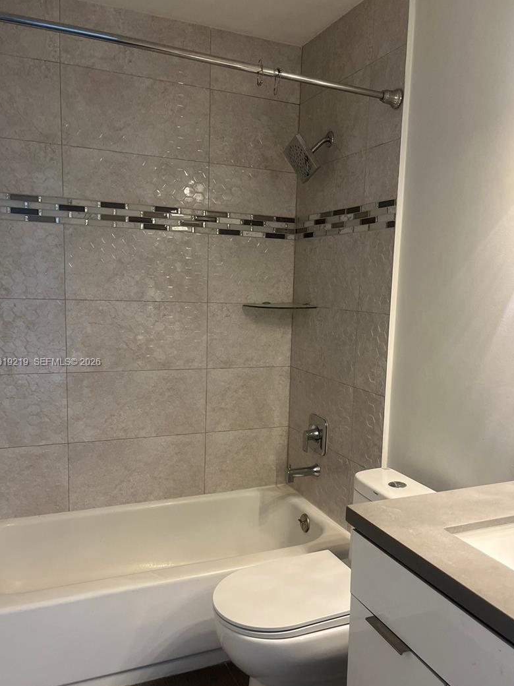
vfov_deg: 59.9
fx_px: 594
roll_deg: -2.2
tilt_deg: -8.1
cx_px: 275
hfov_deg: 46.8
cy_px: 363
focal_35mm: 30
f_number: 1.6
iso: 125
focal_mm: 5.1
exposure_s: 1/120
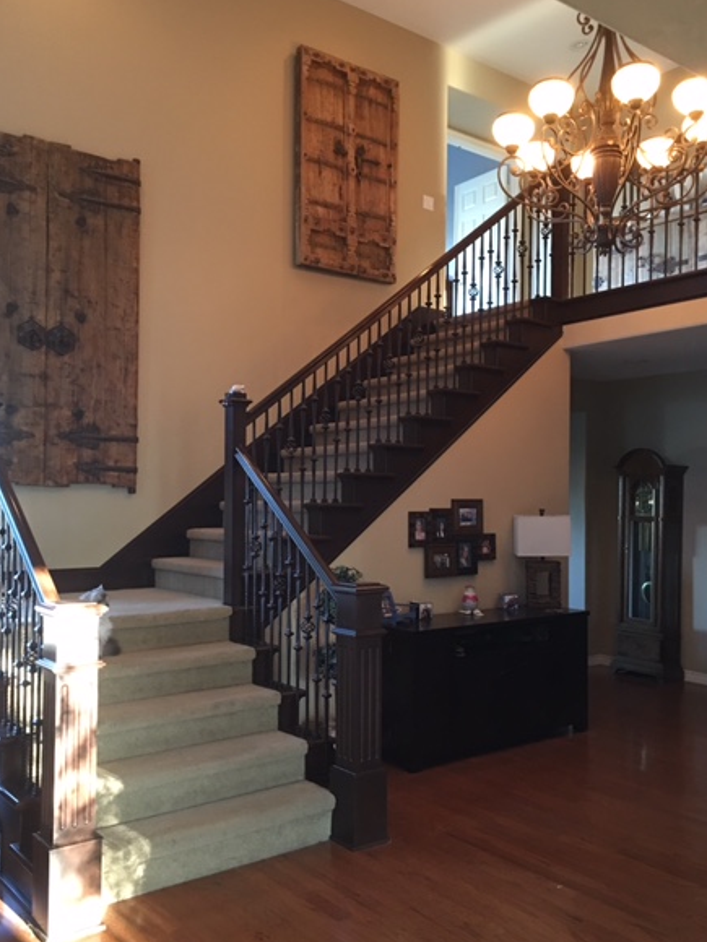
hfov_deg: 44.2
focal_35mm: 32
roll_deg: -0.8
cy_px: 499
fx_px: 871
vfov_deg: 56.8
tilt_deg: +0.8
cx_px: 358
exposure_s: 1/4
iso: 64
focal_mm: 4.15
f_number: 2.2
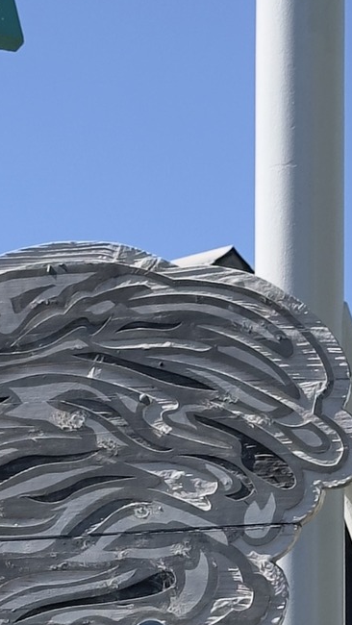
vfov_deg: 10.3
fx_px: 3416
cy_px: 711
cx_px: -66
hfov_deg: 5.9
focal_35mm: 206
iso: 64
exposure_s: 1/2809
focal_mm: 6.86
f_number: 1.78
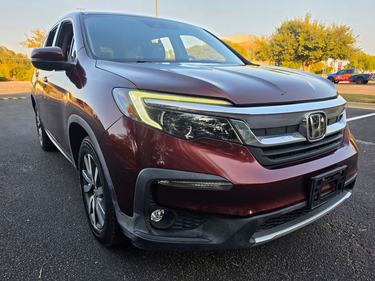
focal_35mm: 23
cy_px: 140
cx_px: 188
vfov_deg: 58.9
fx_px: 249
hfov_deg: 73.9
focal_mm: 6.5
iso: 64
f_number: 1.4
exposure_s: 1/1894
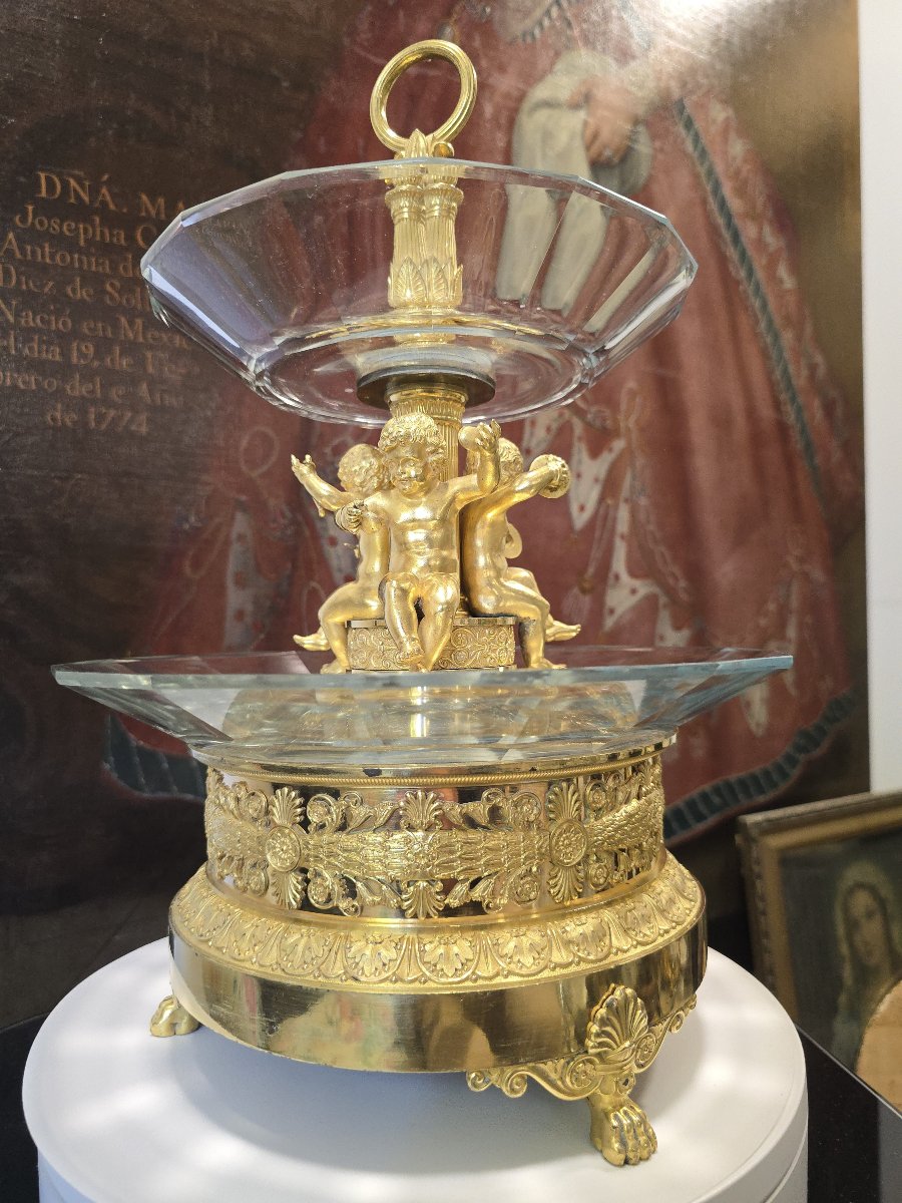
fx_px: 799
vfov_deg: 73.9
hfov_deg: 58.9
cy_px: 602
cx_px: 451
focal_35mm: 23
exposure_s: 1/100
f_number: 1.7
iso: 250
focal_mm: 6.3
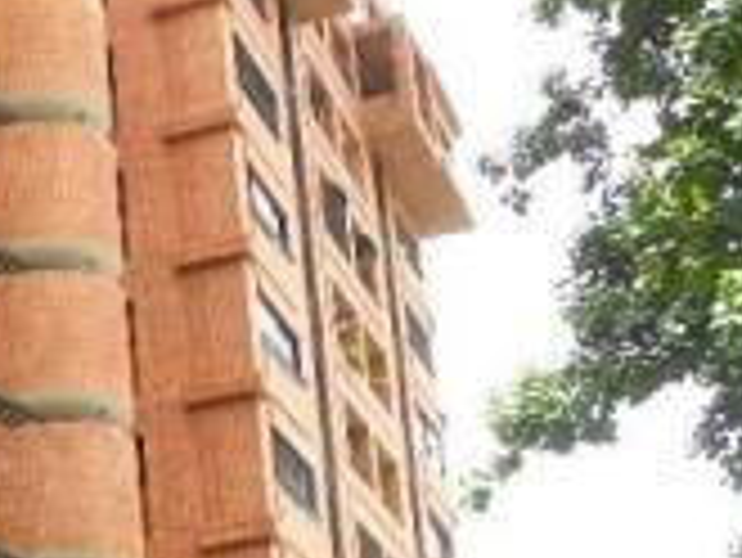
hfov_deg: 18.9
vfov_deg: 14.4
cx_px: 9
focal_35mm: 101
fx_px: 2167
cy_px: 594
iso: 80
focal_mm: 4.6
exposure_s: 1/320
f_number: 3.2
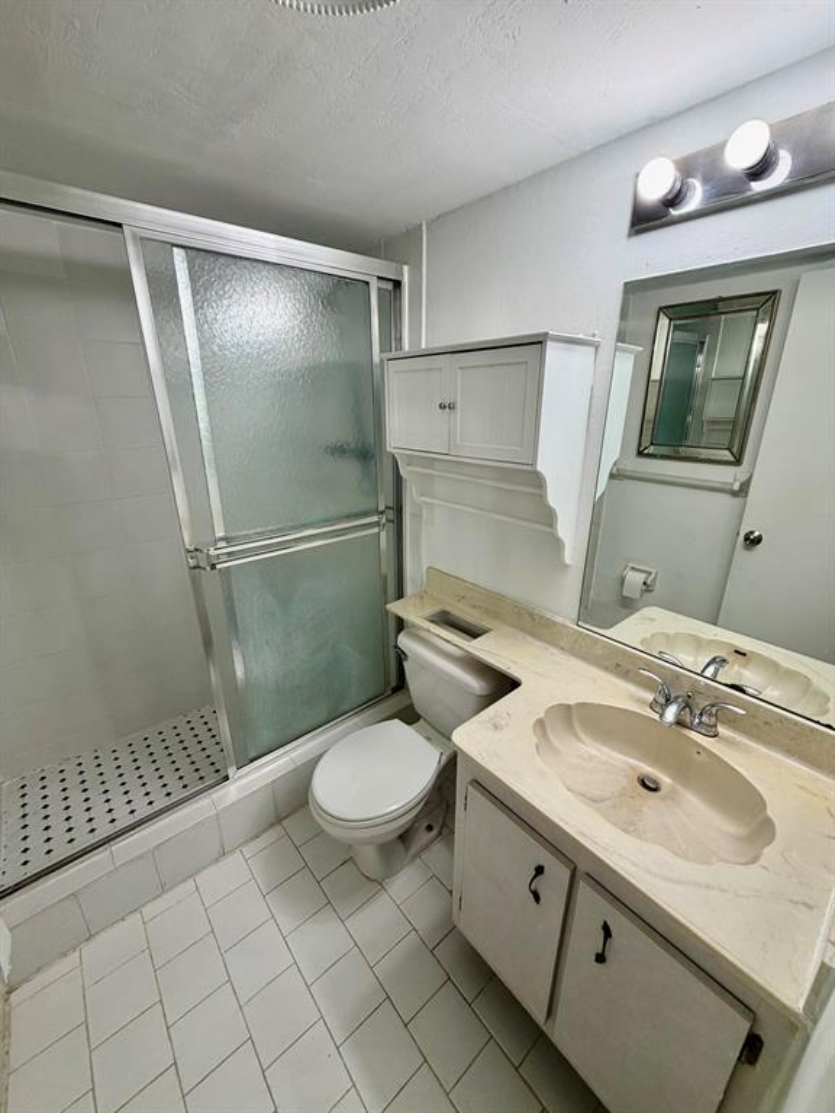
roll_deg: +0.0
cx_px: 418
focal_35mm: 14
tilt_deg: -18.2
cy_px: 556
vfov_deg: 102.1
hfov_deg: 85.7
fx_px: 450
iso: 80
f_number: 2.2
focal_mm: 2.22
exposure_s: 1/121
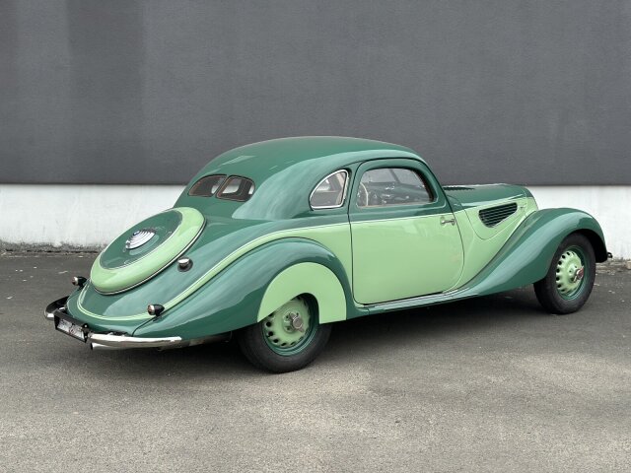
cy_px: 236
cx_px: 316
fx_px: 875
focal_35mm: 48
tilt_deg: -8.1
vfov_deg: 30.3
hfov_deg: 39.7
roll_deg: +0.4
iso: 80
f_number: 1.78
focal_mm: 6.86
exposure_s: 1/1357
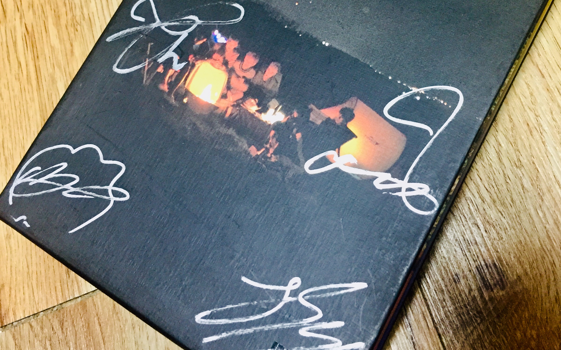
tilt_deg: -64.5
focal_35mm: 42
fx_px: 642
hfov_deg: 47.2
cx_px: 286
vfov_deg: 29.8
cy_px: 67
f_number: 2.2
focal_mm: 4.15
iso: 200
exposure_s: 1/30
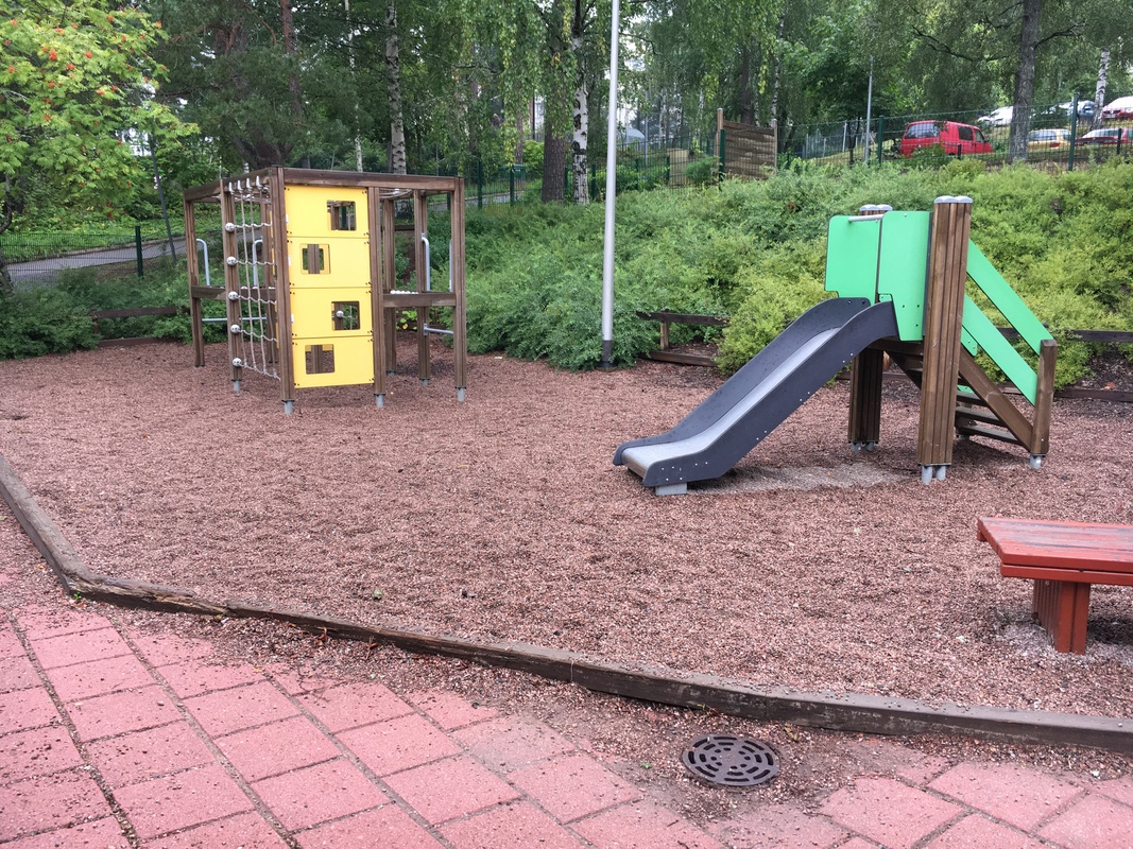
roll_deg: -0.3
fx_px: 949
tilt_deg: -9.6
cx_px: 566
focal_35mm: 29
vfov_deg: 48.2
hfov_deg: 61.7
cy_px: 424
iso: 40
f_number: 2.2
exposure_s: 1/100
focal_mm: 4.15
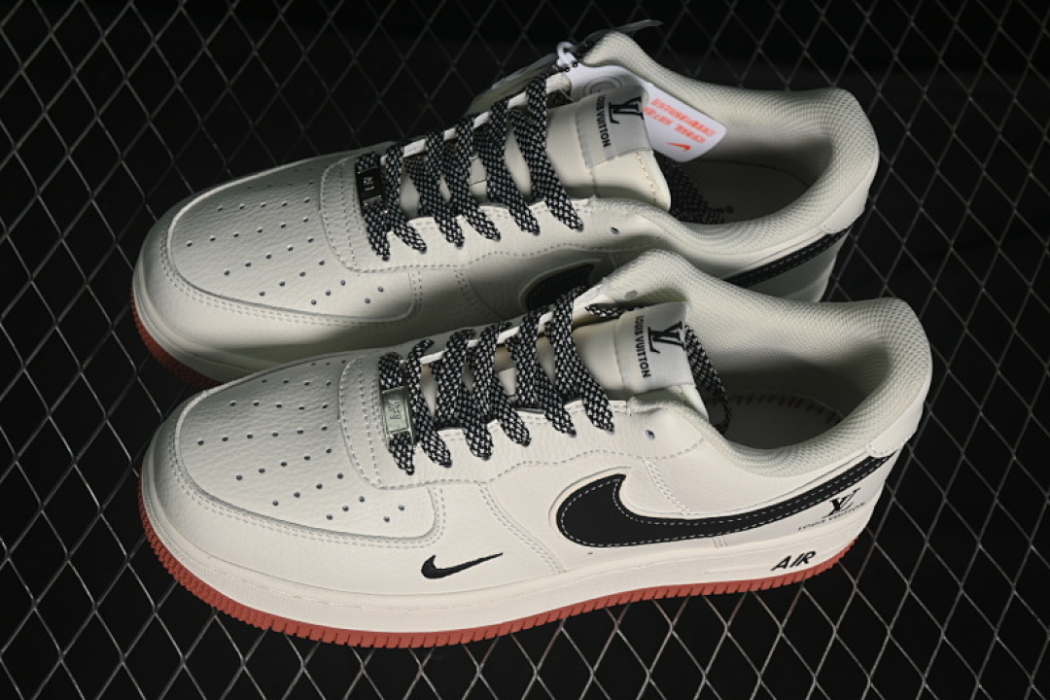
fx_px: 2187
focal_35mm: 75
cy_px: 350
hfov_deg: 27.0
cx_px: 525
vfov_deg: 18.2
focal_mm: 50
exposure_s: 1/60
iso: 160
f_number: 6.3
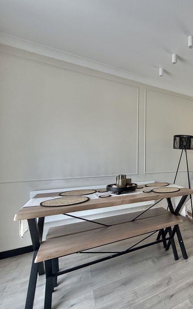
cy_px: 153
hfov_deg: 46.7
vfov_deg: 85.1
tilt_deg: +0.5
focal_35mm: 20
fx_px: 168
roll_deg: -1.5
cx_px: 204
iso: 160
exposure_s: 1/121
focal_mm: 2.22
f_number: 2.2
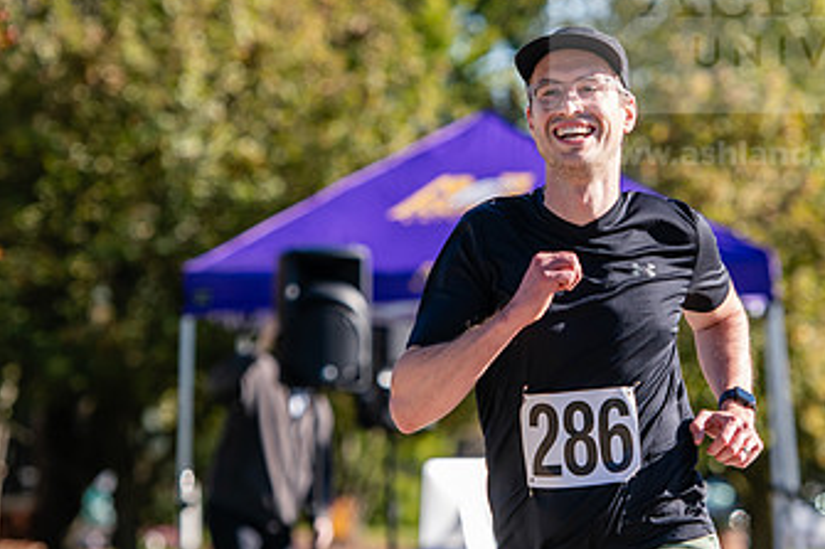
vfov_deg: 5.9
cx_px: 475
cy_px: 206
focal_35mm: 234
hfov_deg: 8.8
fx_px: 5360
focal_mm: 135
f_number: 3.5
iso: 160
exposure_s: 1/800
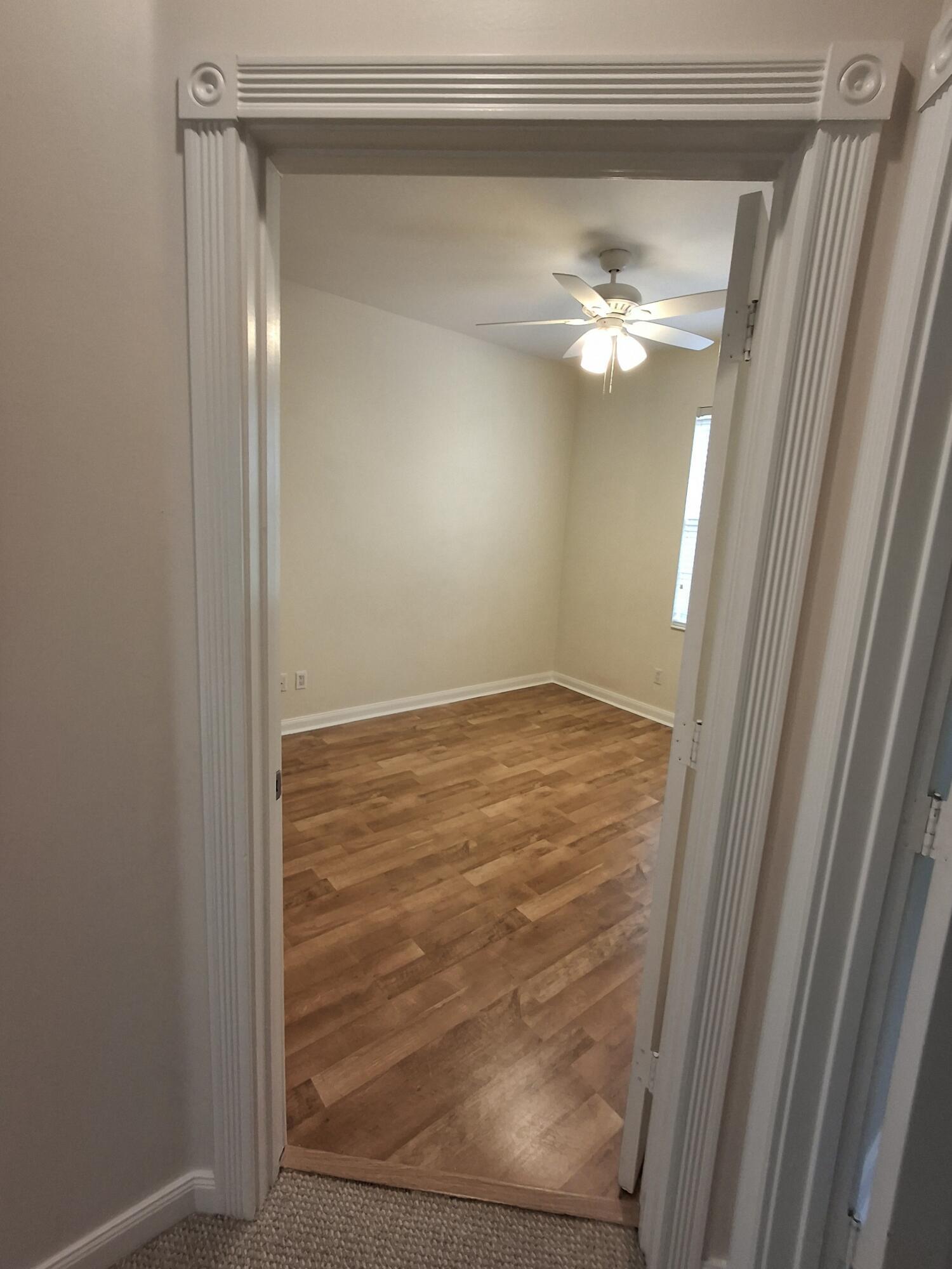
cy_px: 634
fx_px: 587
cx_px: 476
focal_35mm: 16
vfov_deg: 94.5
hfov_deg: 78.1
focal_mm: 1.64
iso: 80
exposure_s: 1/40
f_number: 2.2
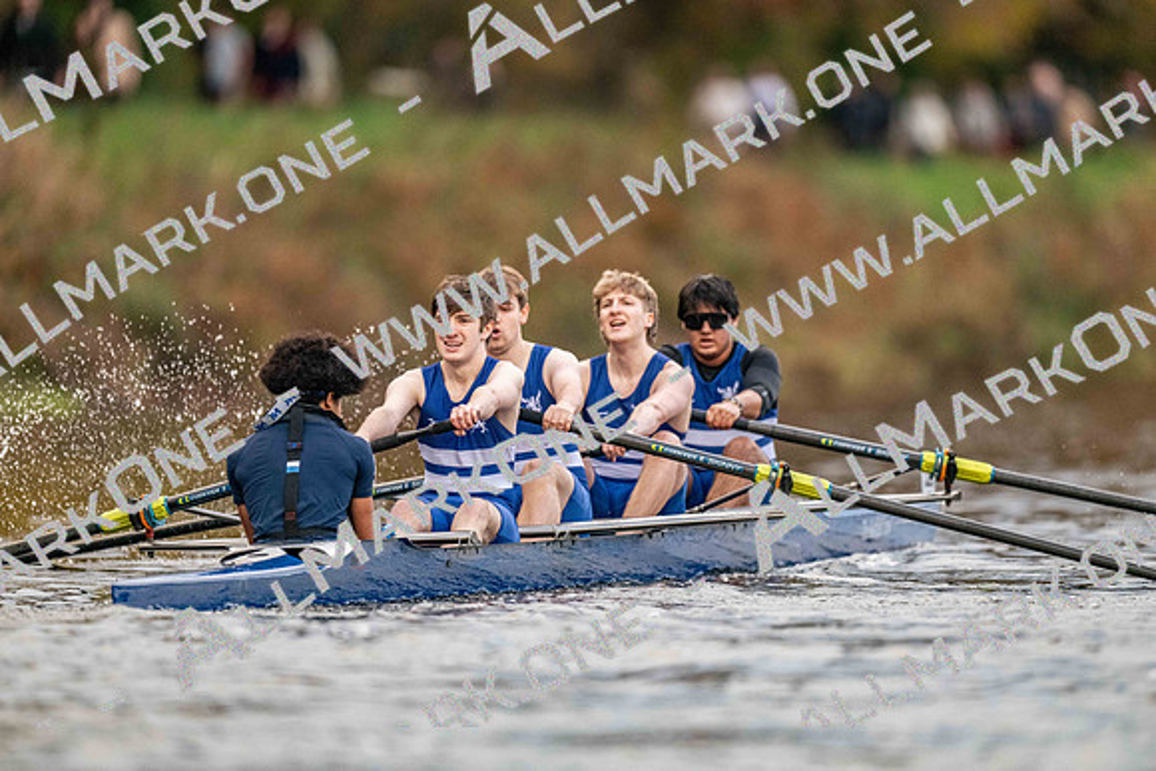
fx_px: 19270
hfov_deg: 3.4
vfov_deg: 2.3
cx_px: 578
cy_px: 386
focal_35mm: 600
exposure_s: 1/2500
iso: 3200
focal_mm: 600
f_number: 4
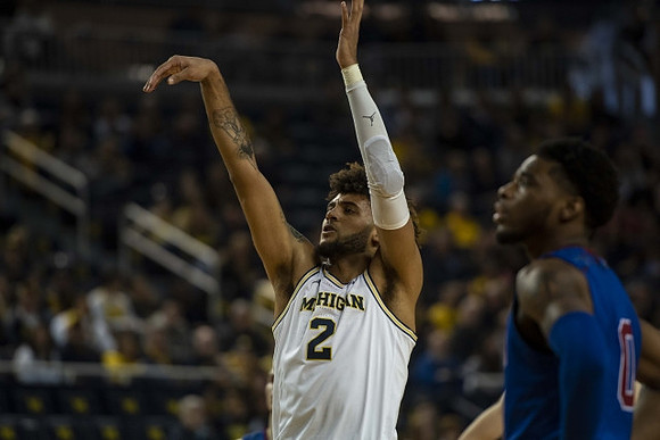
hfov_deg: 9.3
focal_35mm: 222
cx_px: 328
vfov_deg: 6.2
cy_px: 236
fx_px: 4076
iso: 1250
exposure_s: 1/1250
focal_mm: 200
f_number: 2.8
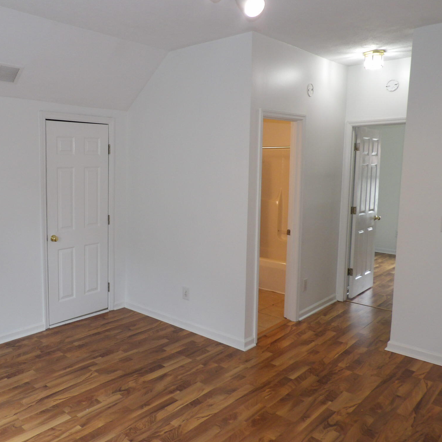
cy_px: 219
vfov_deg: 55.6
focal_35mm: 29
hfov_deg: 54.4
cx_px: 145
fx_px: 419
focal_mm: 4.3
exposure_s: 1/33
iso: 200
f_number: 3.2
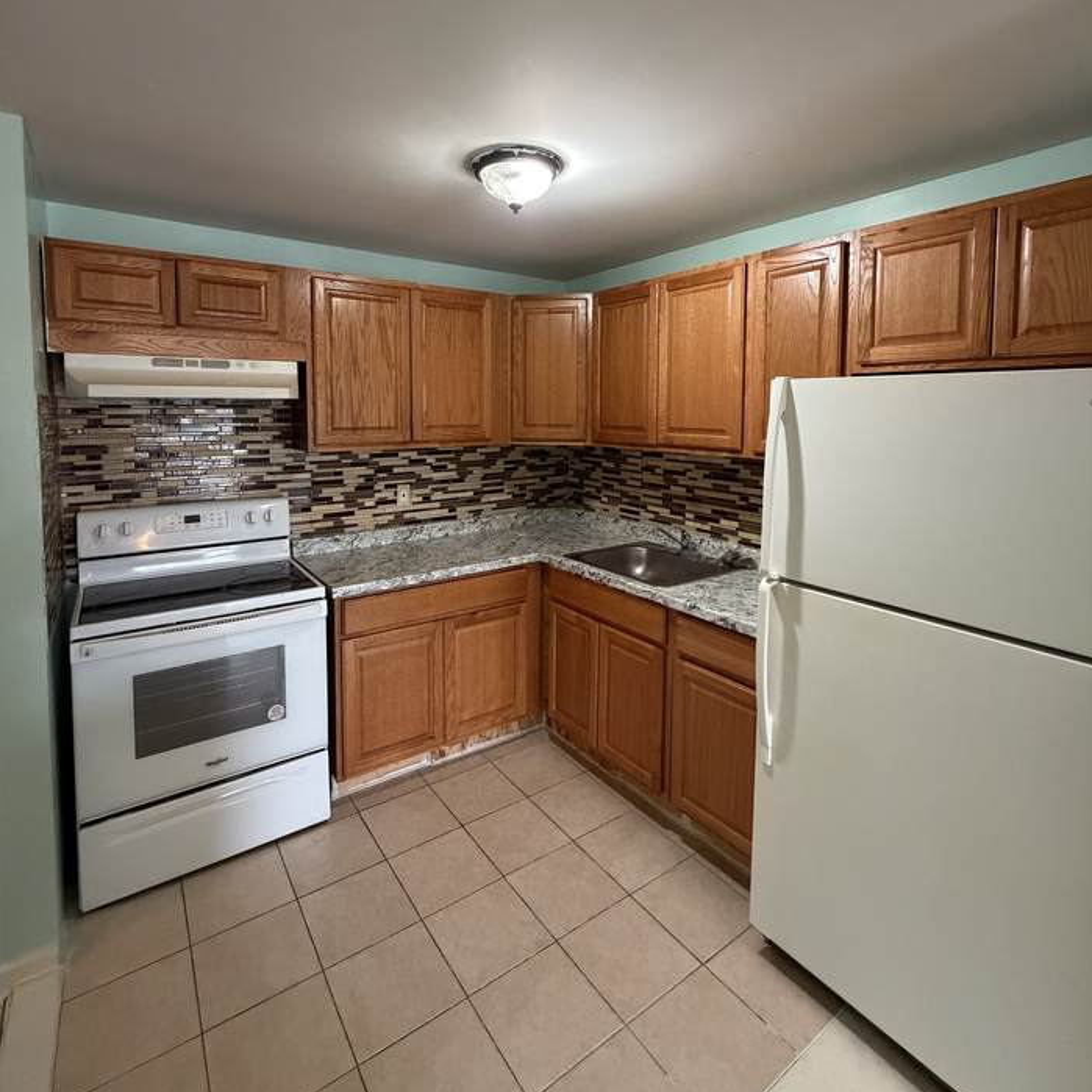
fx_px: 607
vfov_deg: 83.1
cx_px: 536
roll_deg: -0.6
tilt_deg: -4.4
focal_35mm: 17
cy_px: 447
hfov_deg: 84.0
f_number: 2.2
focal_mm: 2.22
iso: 640
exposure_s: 1/60
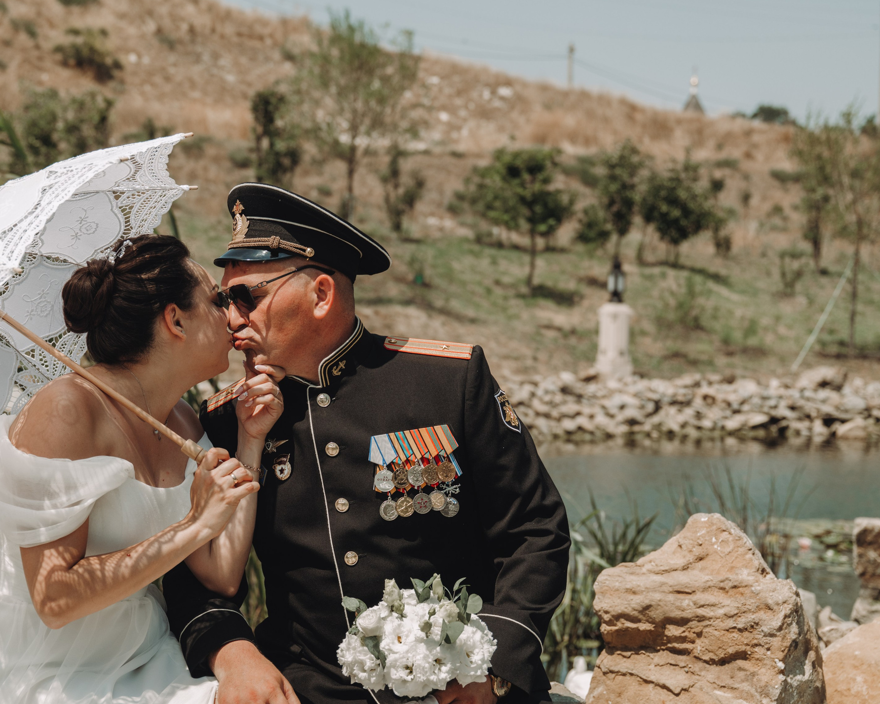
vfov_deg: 24.6
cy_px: 284
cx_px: 346
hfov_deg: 30.4
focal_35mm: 62
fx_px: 1615
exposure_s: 1/250
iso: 250
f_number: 3.5
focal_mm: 46
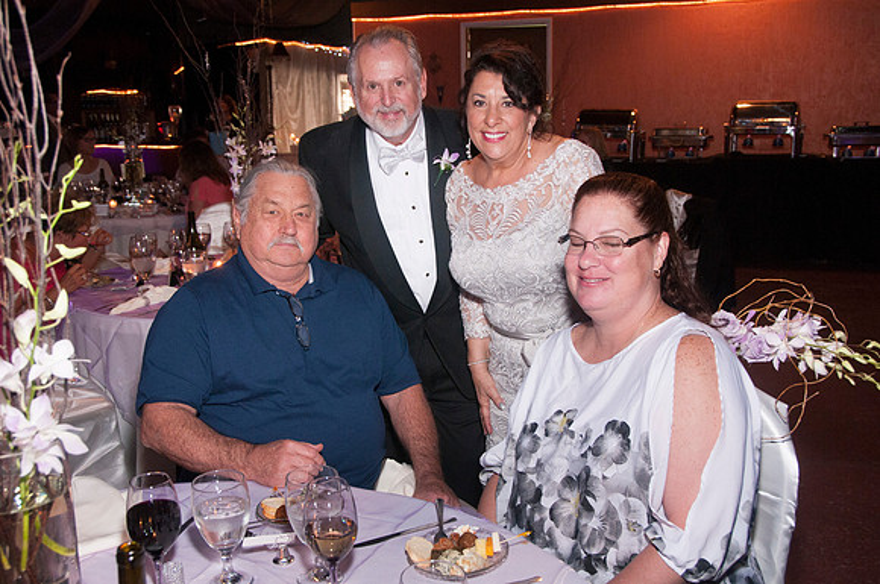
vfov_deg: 34.1
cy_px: 292
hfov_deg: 49.6
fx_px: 952
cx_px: 440
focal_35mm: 39
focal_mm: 26
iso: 400
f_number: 5.6
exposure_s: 1/30
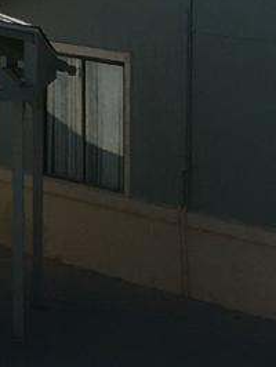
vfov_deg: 8.5
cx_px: 119
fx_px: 2314
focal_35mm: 218
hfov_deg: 6.8
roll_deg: -0.3
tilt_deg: -22.8
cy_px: 775
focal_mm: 4.15
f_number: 2.2
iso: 25
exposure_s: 1/1972
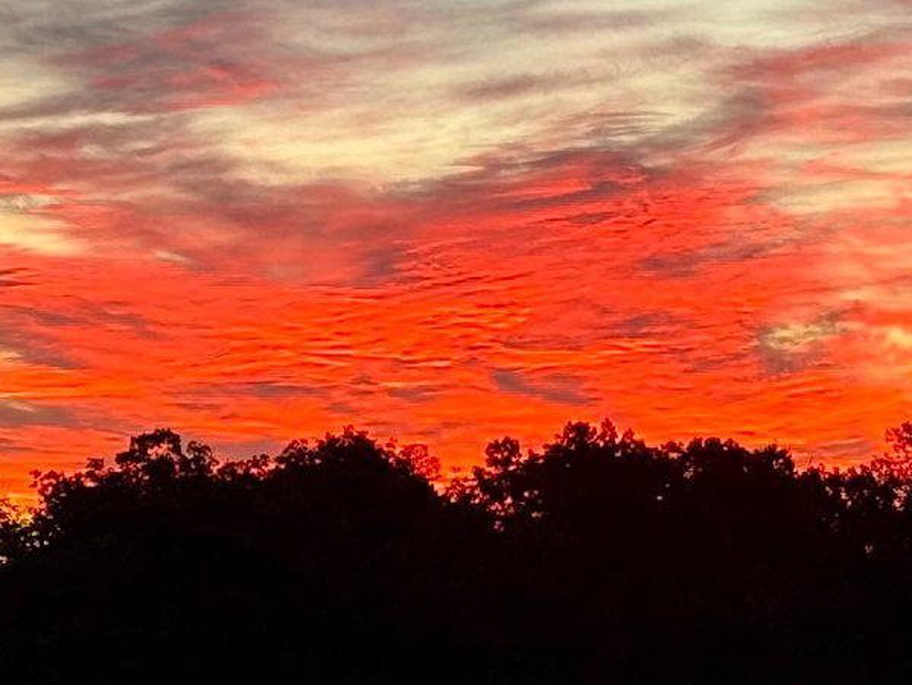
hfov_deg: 12.0
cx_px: 646
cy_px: 341
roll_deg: +0.8
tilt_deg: +4.1
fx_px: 4323
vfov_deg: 9.1
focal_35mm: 164
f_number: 1.78
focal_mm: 6.76
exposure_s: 1/79
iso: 100
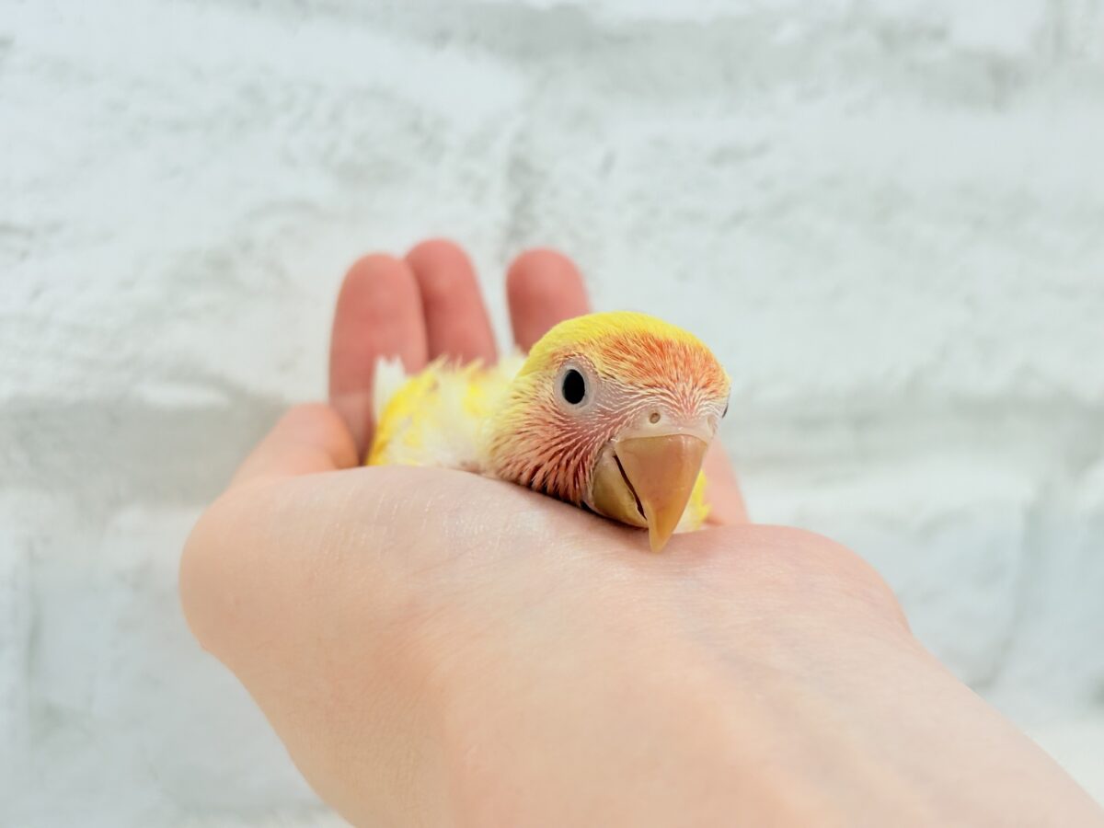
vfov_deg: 28.0
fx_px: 1658
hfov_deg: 36.8
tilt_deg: -7.6
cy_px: 414
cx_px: 552
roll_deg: -3.5
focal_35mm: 52
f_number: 1.6
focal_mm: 5.96
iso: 64
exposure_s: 1/100
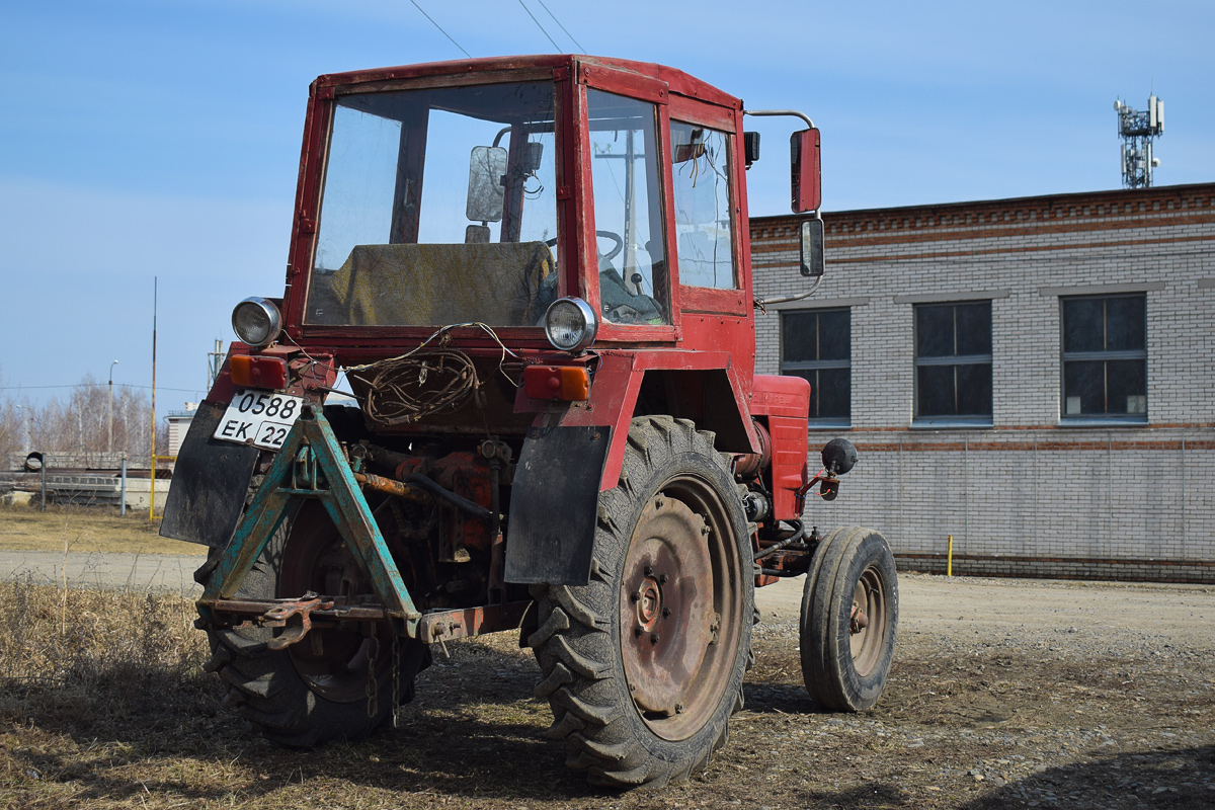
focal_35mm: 46
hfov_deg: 42.3
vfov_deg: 28.9
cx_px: 608
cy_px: 405
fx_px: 1569
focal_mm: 31
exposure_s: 1/640
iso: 100
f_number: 5.6
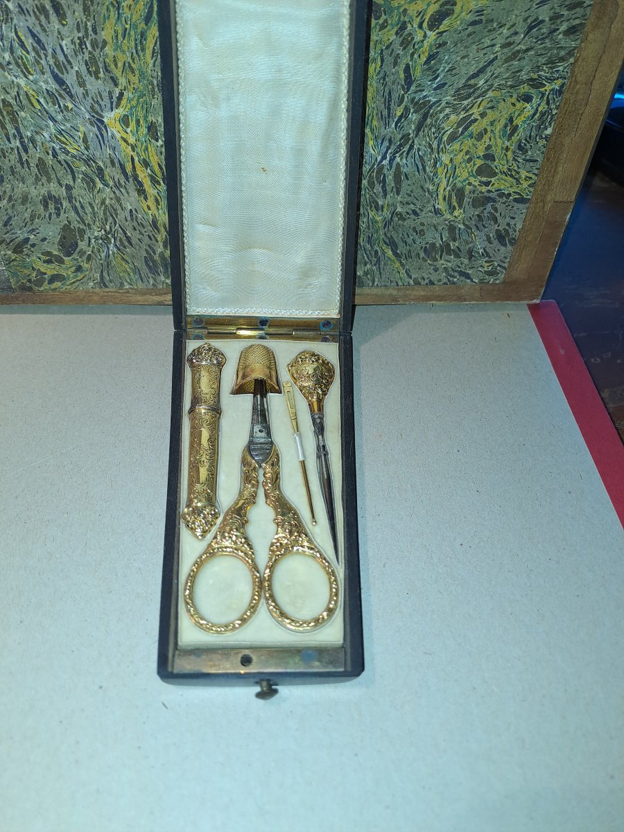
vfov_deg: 69.4
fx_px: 601
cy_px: 416
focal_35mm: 25
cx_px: 312
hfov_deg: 54.9
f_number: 1.8
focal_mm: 4.65
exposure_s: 1/50
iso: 50
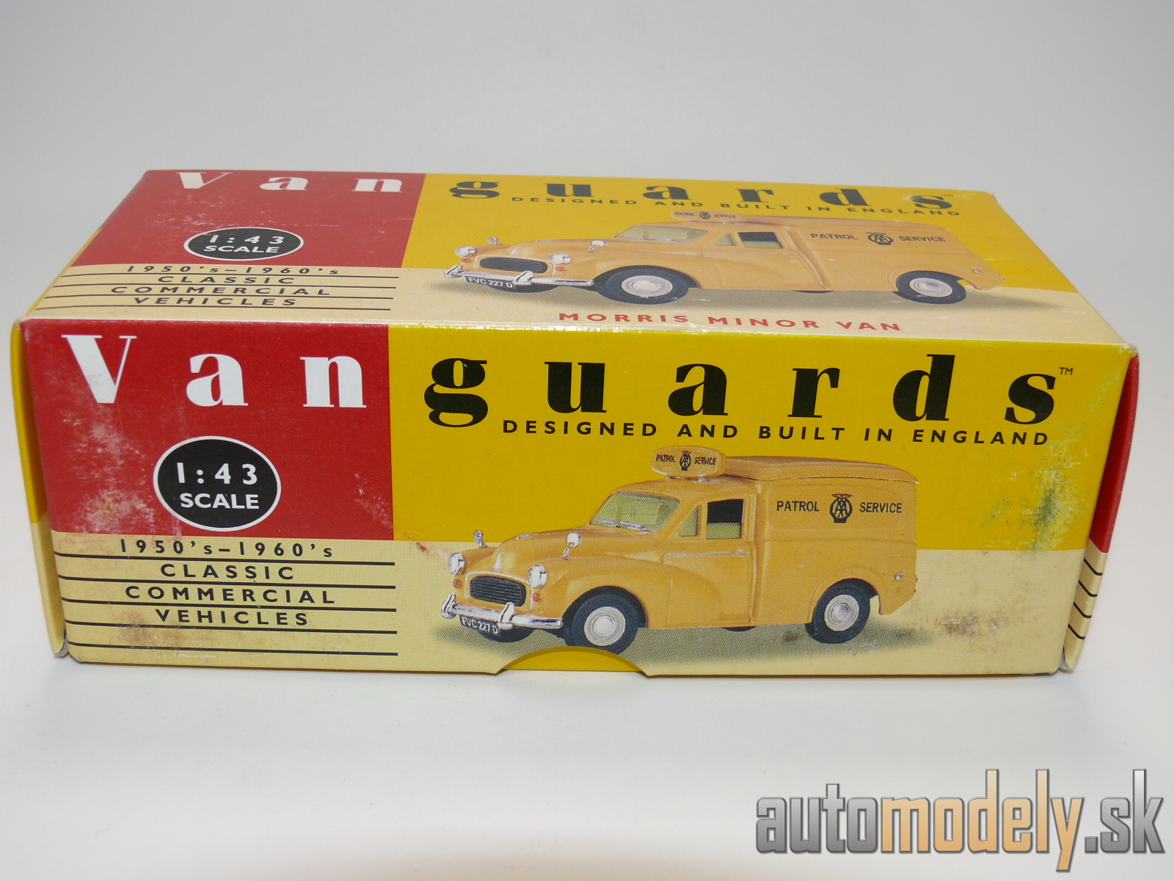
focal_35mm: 41
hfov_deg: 45.8
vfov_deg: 35.1
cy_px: 440
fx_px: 1391
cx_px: 587
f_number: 4
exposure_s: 1/30
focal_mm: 8.2
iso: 100
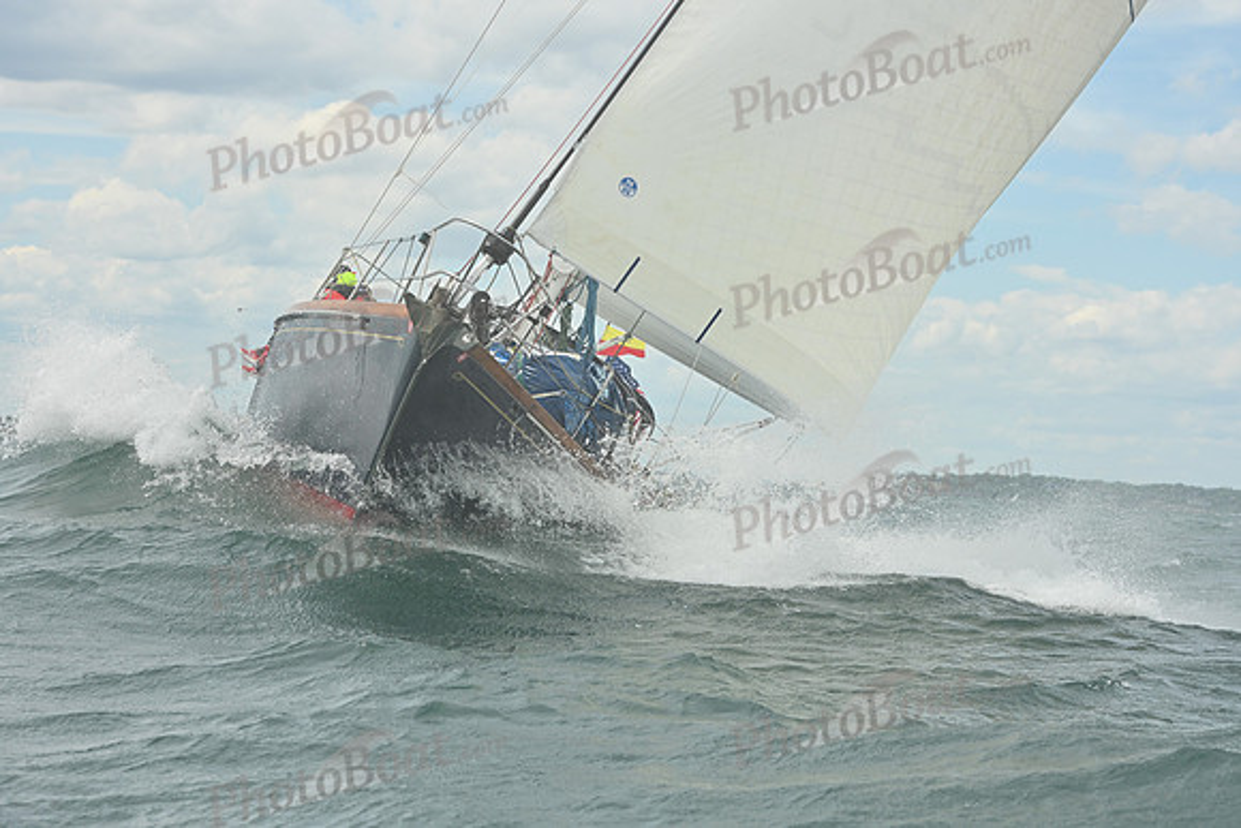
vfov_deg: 14.0
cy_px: 414
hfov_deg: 20.8
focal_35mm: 98
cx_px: 620
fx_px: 3379
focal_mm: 98
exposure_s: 1/1250
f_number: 10
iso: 320
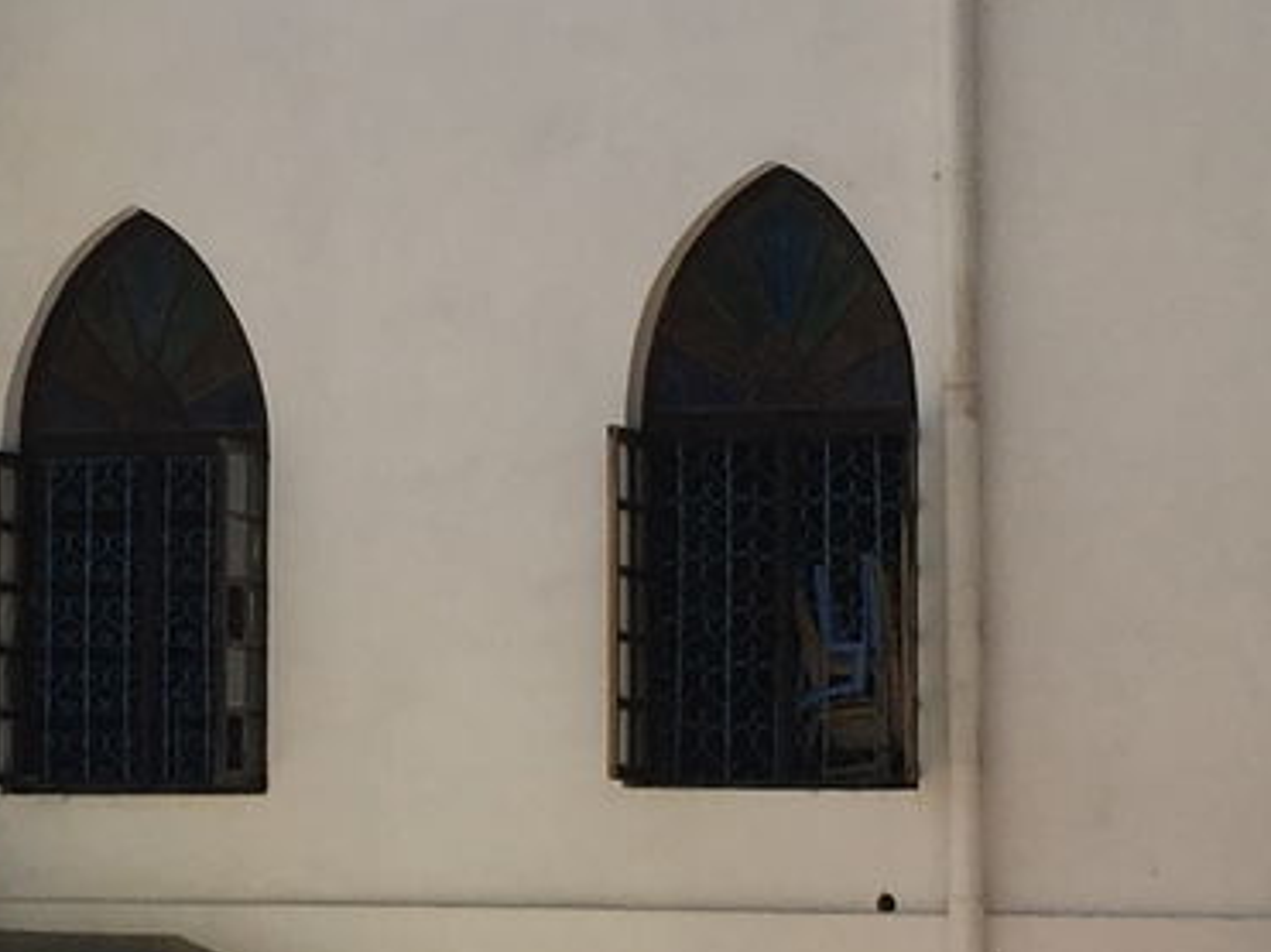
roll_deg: -1.4
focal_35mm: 150
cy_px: 647
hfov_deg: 13.1
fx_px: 5506
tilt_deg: +3.2
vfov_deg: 9.9
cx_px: 243
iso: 32
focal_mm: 4.15
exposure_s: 1/2639
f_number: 2.2
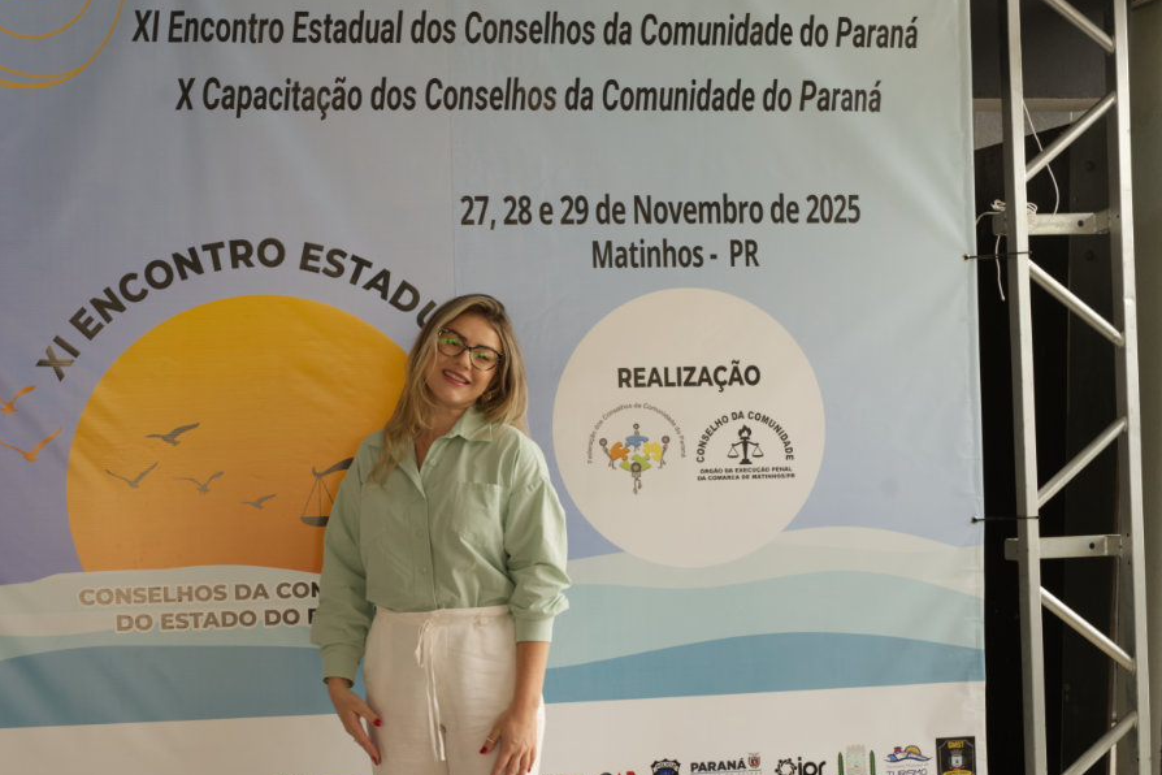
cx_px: 465
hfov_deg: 41.7
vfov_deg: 28.5
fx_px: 1517
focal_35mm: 47
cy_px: 513
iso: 400
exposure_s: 1/100
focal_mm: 35
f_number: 6.3
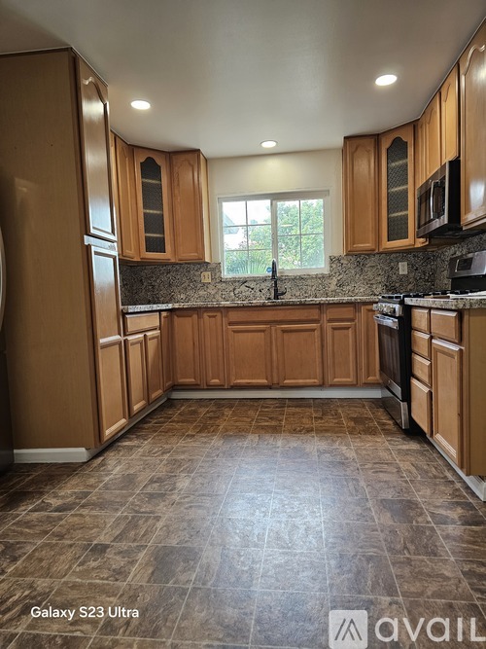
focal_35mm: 23
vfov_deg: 73.9
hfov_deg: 58.9
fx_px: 431
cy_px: 324
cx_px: 243
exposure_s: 1/120
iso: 125
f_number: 1.7
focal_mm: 6.3
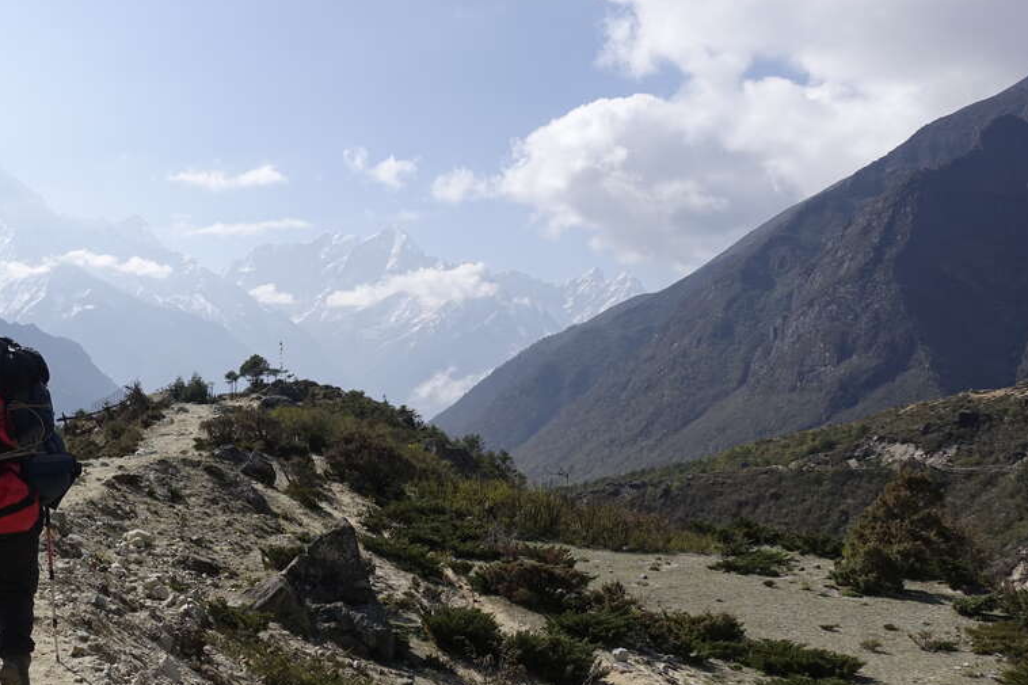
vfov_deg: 35.0
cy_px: 387
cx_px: 245
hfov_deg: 48.6
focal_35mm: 38
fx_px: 1085
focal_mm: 8.8
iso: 125
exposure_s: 1/200
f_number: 4
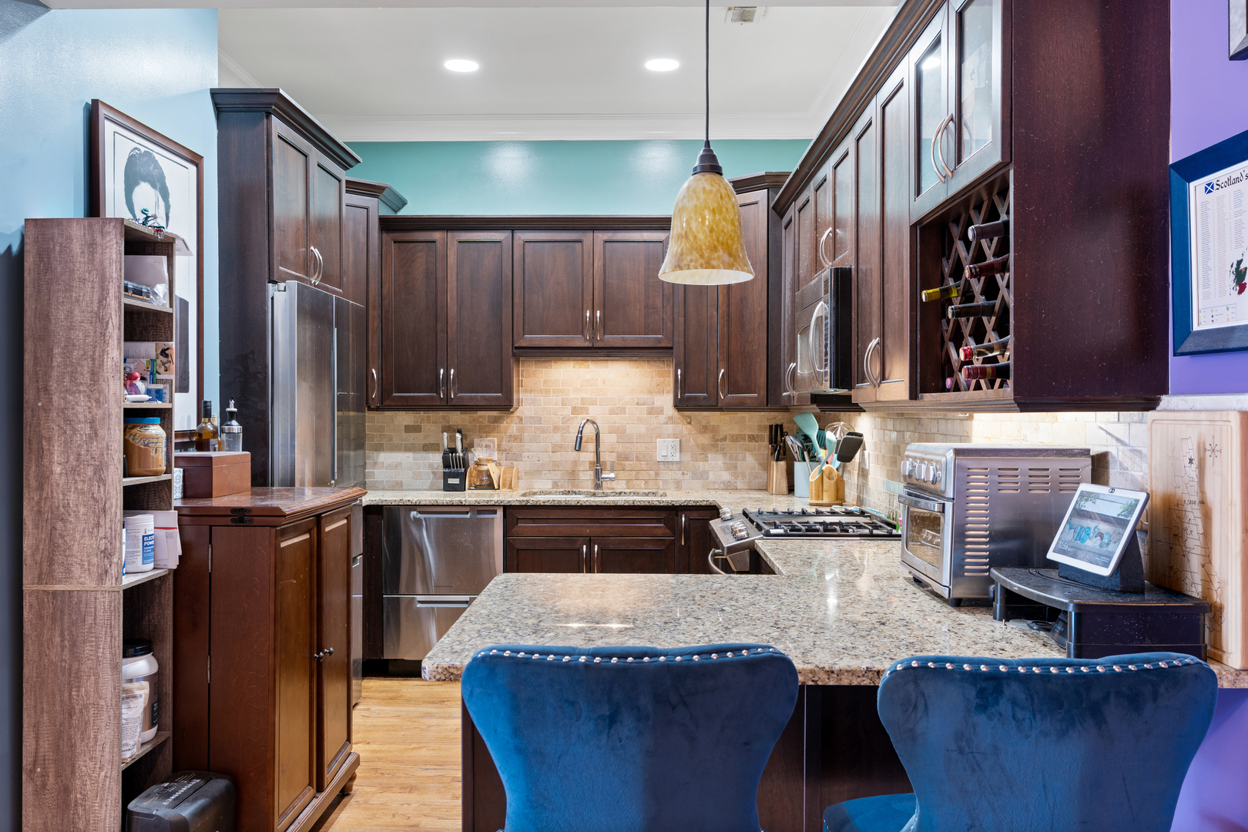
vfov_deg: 45.0
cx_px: 624
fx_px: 1005
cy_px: 416
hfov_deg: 63.7
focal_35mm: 29
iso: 320
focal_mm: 29
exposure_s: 2.5
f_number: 8
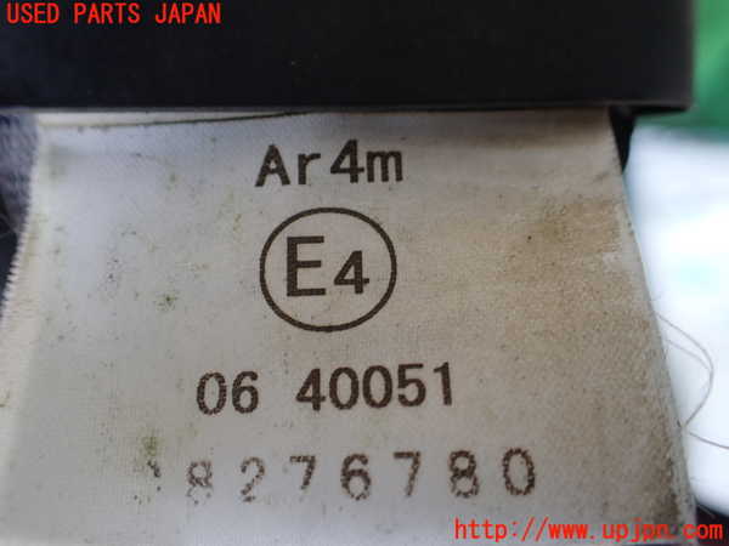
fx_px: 632
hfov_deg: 60.0
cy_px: 273
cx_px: 364
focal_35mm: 30
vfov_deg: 46.8
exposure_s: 1/125
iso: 160
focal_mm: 5.4
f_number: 2.3
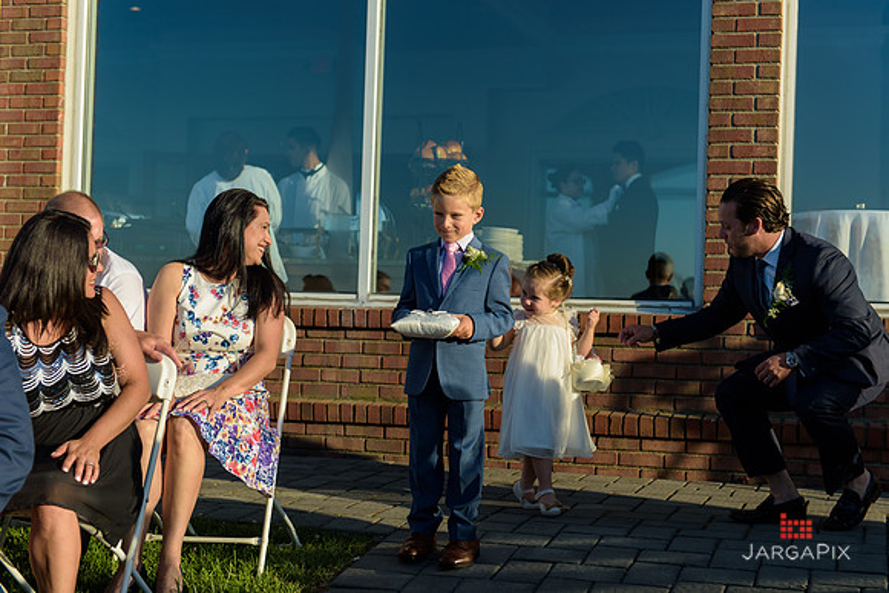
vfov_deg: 24.2
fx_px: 1383
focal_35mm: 56
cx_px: 444
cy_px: 296
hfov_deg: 35.6
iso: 200
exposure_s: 1/1600
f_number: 3.2
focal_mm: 56
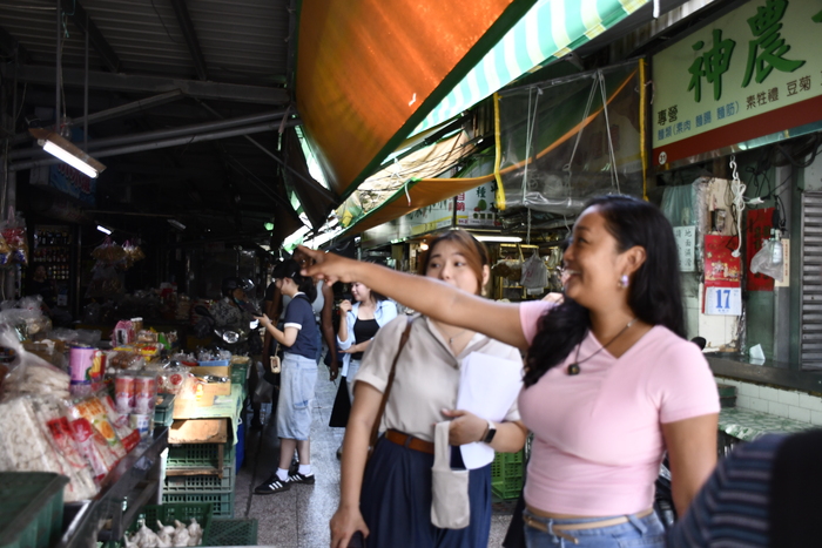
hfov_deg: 57.2
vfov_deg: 40.0
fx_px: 754
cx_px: 411
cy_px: 274
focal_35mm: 33
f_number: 3.5
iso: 800
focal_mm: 22
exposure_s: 1/200
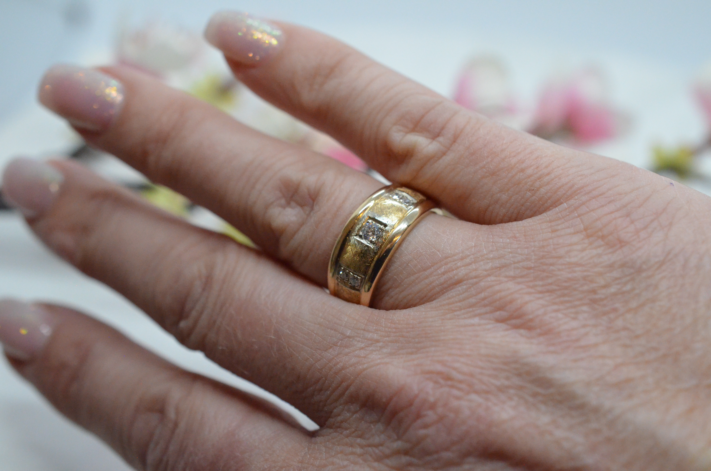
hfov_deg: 33.5
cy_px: 236
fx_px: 1183
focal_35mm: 60
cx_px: 356
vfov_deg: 22.5
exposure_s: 1/1250
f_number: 6.3
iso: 4000
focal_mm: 40
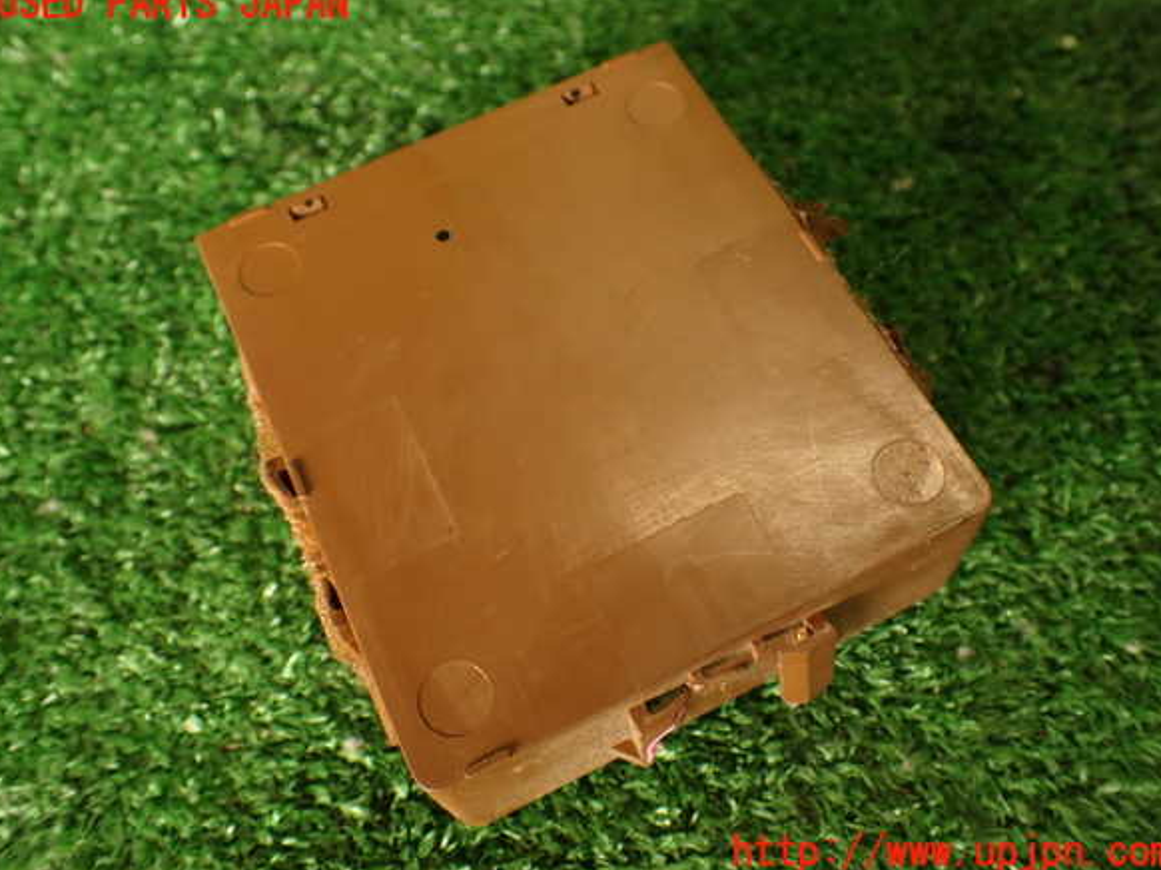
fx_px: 1106
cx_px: 584
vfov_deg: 42.9
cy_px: 429
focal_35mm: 33
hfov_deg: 55.4
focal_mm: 5.79
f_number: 2.4
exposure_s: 1/60
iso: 125
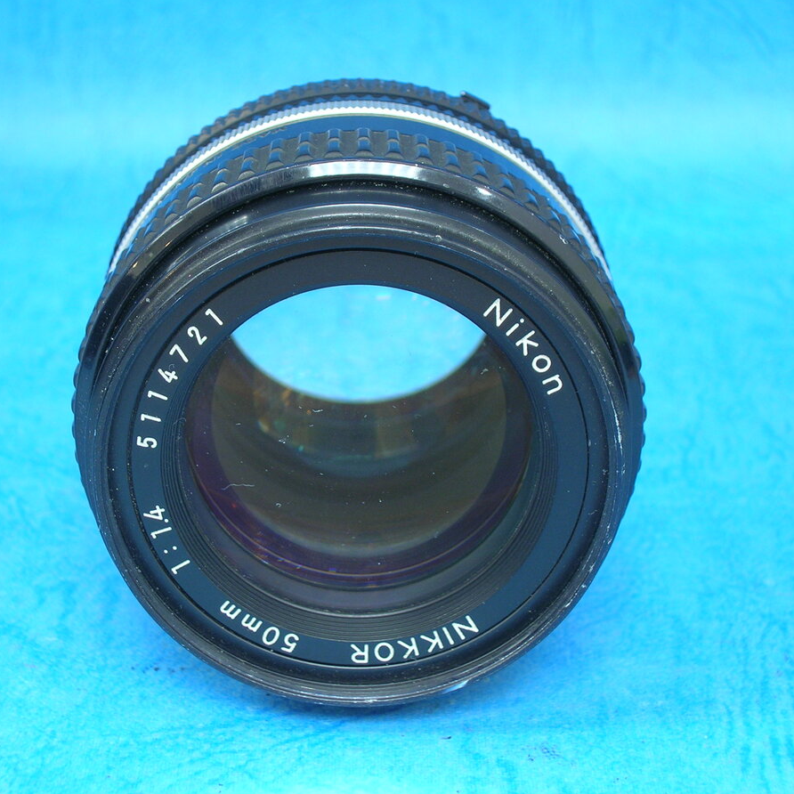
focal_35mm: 69
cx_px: 343
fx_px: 1791
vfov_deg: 25.0
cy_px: 395
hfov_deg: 25.0
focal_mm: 9.7
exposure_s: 1/3.8
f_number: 3.5
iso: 55
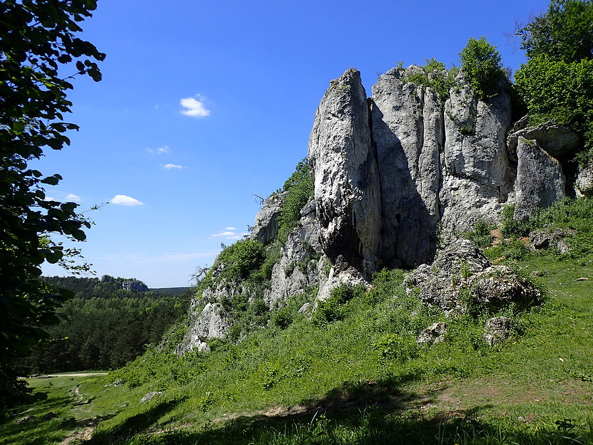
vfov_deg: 54.9
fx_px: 428
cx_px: 296
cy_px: 222
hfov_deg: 69.4
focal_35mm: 25
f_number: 8
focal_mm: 4.5
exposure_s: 1/200
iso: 100
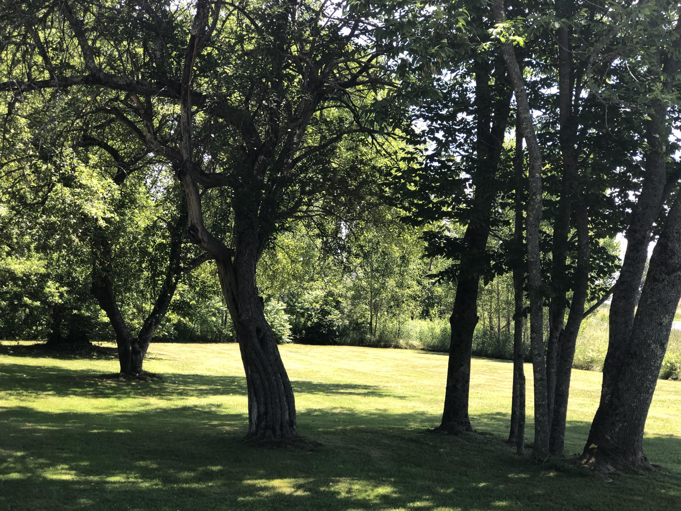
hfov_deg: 33.8
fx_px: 1121
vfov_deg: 25.7
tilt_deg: +3.2
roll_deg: +0.6
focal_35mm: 57
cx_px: 340
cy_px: 256
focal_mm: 6.6
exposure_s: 1/120
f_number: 2.8
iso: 25
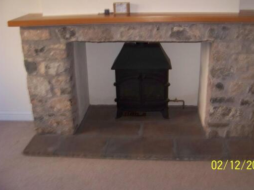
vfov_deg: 35.1
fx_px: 301
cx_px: 142
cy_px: 84
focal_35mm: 41
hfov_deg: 45.7
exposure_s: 1/20
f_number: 2.8
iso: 200
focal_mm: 5.85
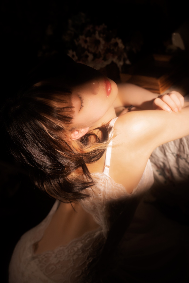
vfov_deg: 39.6
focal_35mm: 50
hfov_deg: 27.0
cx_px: 94
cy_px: 142
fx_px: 394
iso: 400
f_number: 4
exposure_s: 1/400
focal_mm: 50
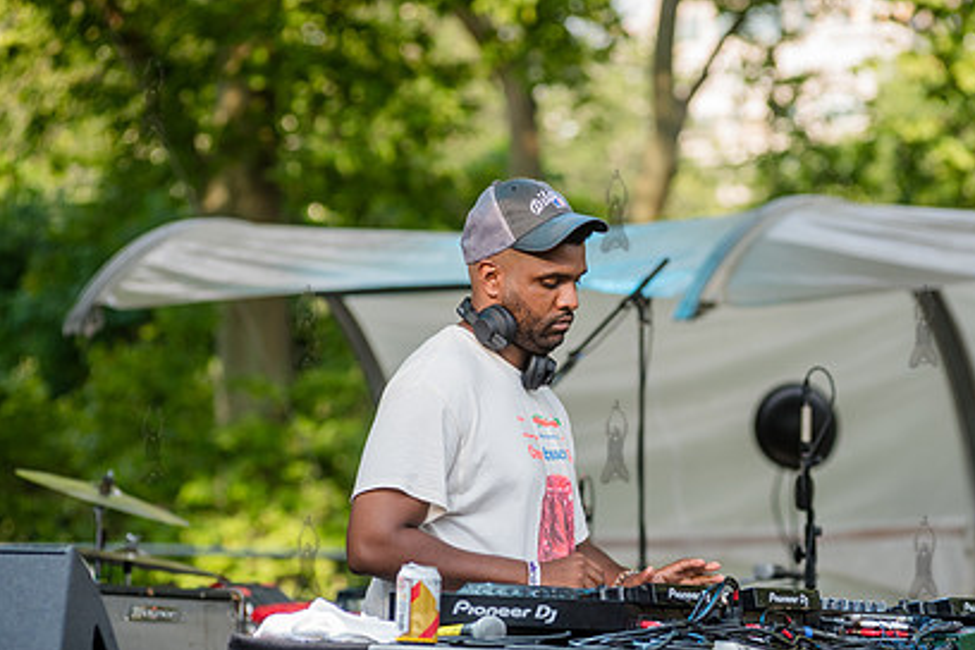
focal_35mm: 224
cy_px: 441
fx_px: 6066
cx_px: 614
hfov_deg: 9.2
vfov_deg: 6.1
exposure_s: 1/320
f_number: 4.5
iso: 320
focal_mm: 155
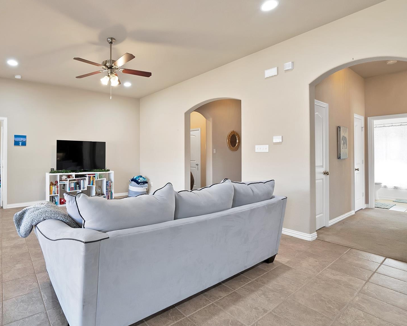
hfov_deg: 88.9
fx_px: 193
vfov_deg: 80.3
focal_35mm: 16
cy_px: 152
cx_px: 128
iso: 640
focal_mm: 12
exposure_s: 1/4
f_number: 9
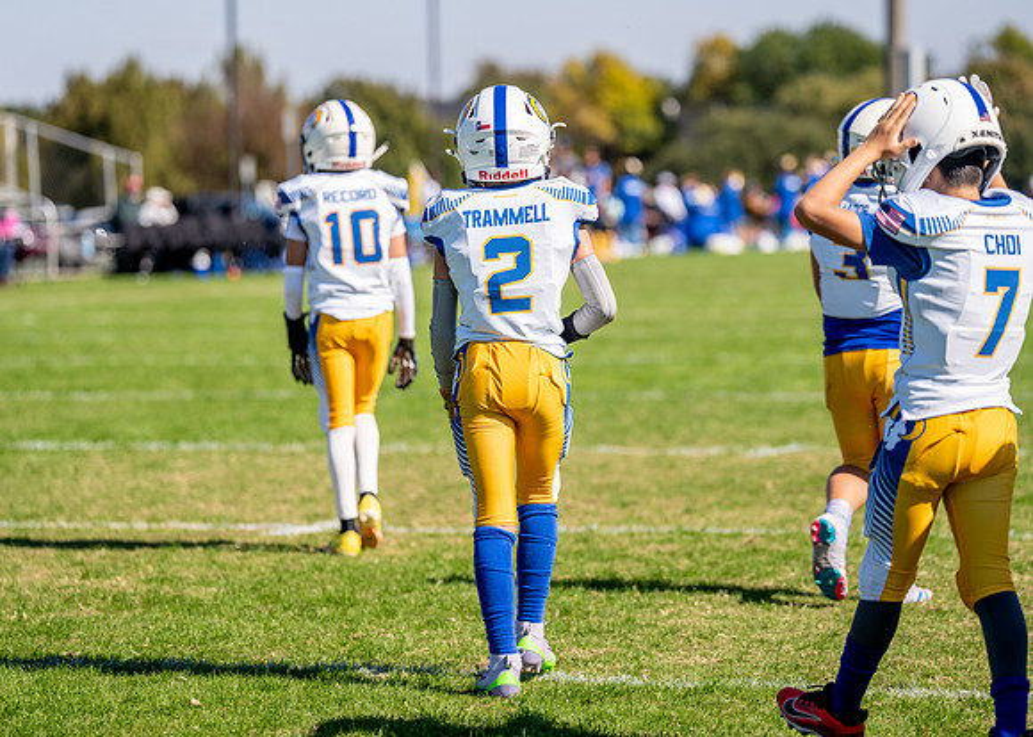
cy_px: 339
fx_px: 4798
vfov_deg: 8.8
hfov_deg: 12.3
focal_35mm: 164
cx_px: 492
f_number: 2.8
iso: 250
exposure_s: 1/5000
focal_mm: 138
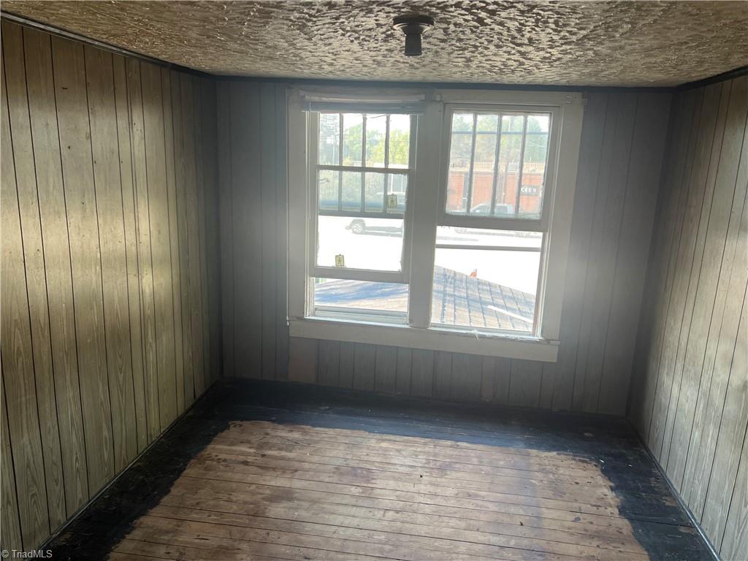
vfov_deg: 53.1
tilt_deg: -13.0
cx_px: 374
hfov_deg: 67.3
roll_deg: -1.6
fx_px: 562
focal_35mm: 26
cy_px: 280
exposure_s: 1/121
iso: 64
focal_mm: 5.7
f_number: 1.5
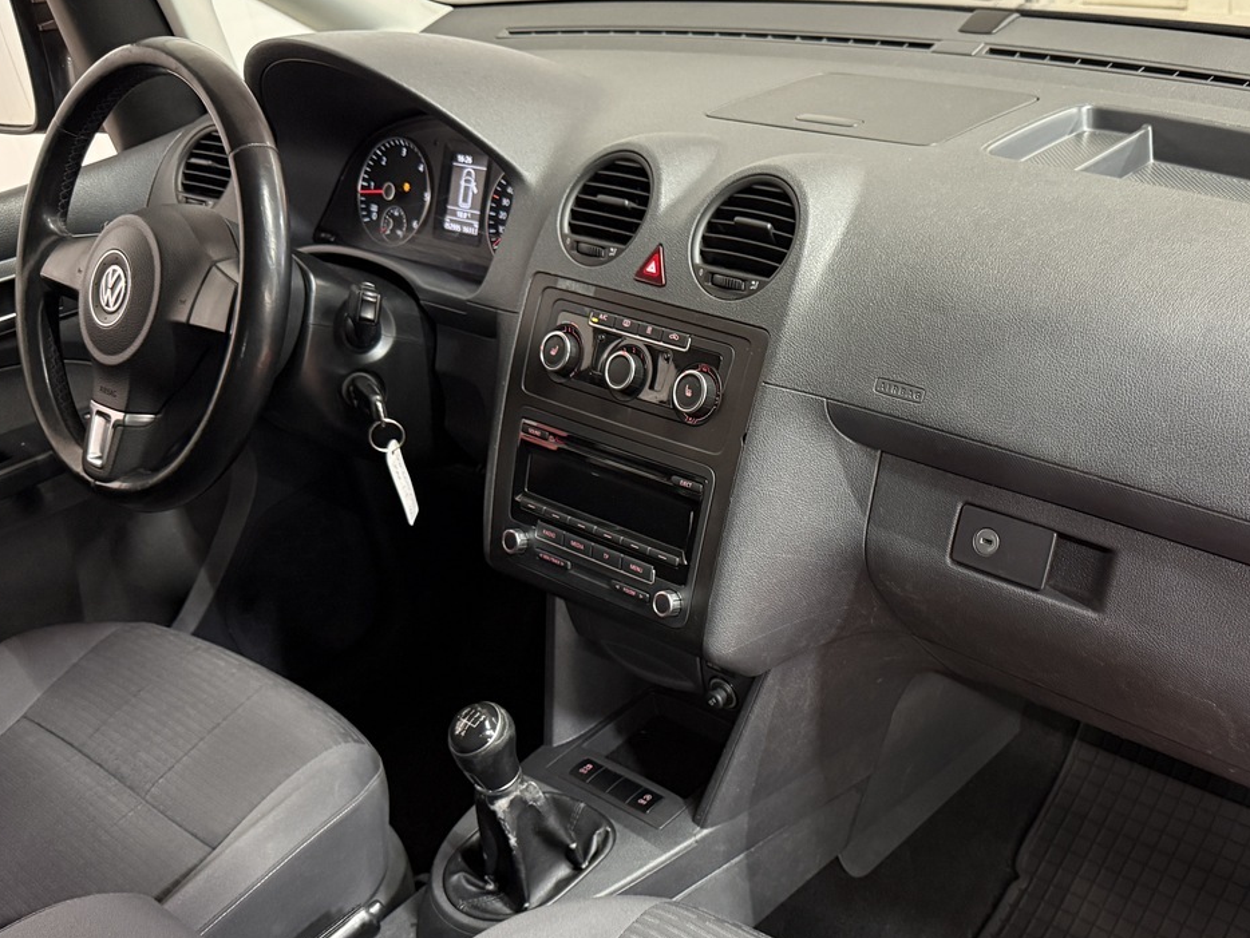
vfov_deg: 38.3
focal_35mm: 37
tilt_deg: -34.8
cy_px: 618
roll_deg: +6.8
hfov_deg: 49.4
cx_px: 815
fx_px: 1336
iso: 500
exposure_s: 1/60
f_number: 1.78
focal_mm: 6.76
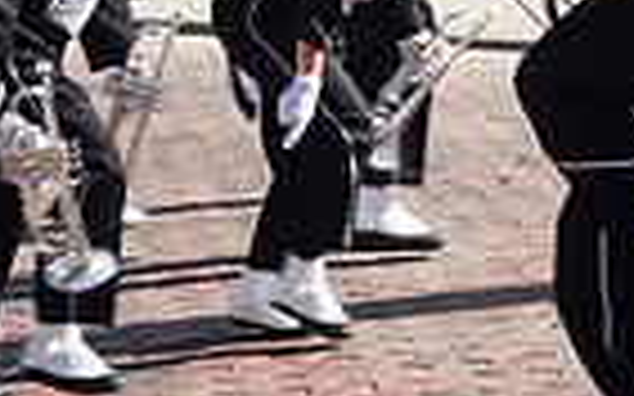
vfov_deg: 7.6
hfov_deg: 11.3
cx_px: 1142
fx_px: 2971
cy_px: 11
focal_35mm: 172
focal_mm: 27
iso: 400
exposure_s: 1/200
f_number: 9
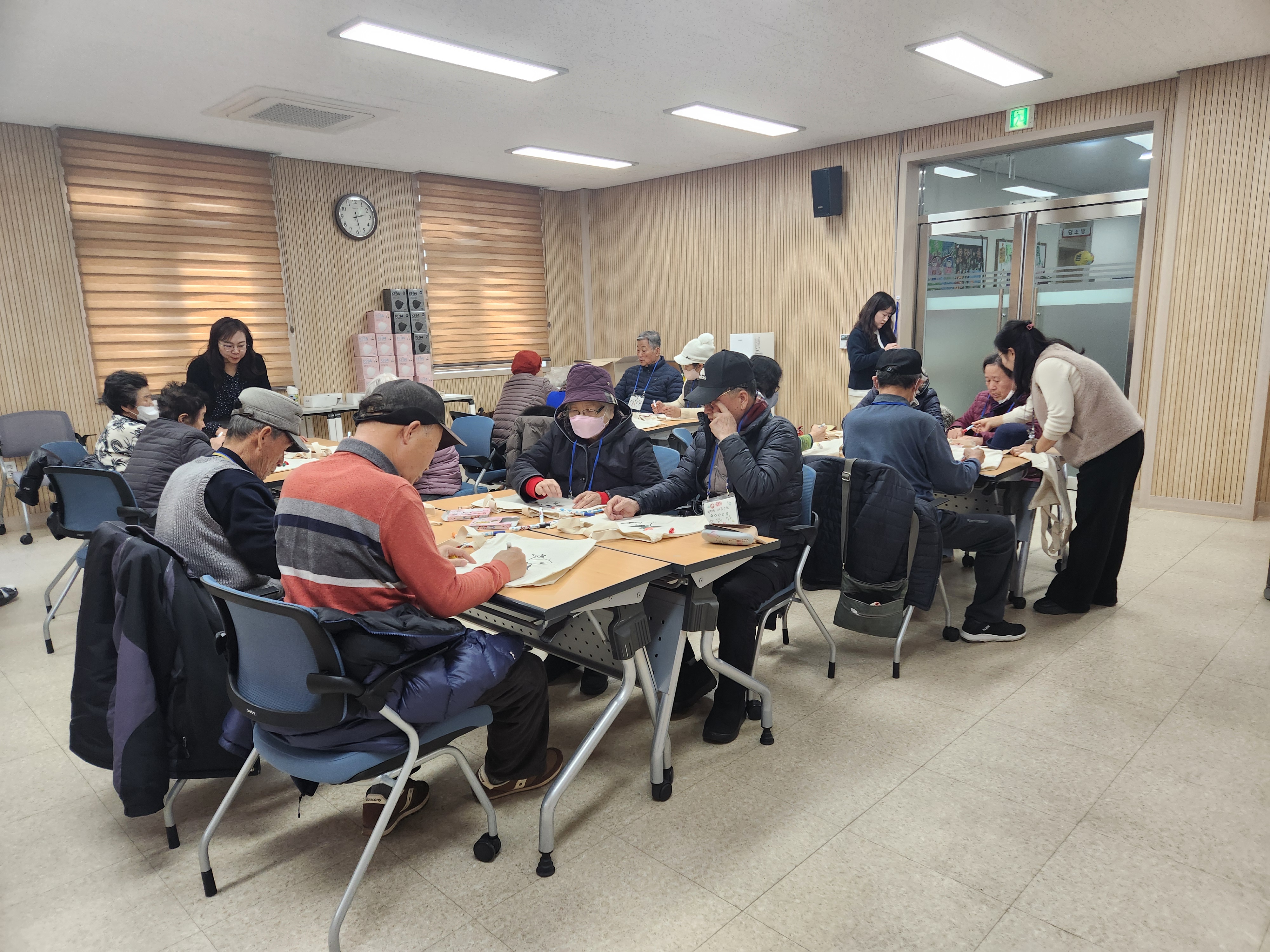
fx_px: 844
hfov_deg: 73.9
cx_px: 635
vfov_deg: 58.9
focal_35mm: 23
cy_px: 476
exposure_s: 1/120
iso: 160
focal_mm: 5.4
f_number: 1.8
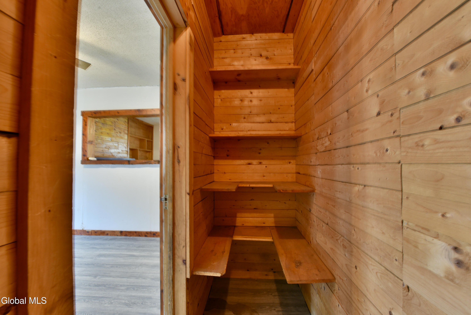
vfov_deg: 81.3
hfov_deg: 104.2
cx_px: 236
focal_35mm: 14
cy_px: 158
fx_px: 183
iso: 800
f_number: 11
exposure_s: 1/1.6
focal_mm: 14
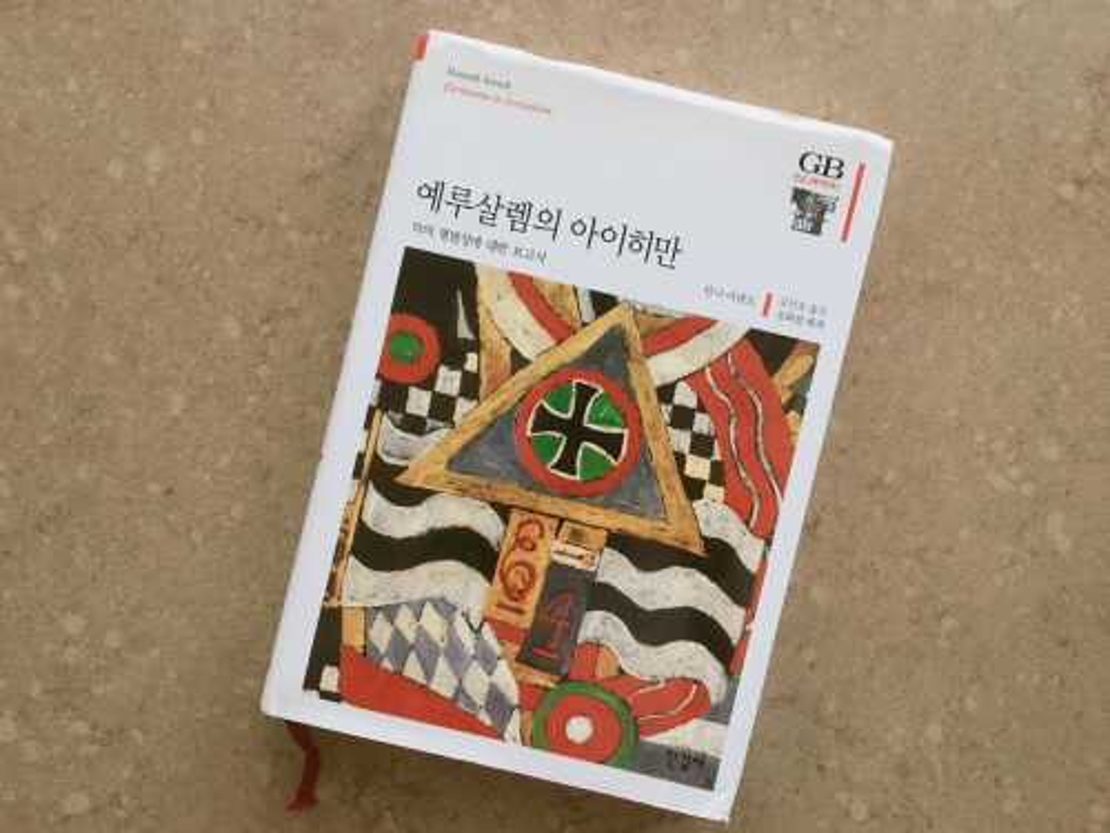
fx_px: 930
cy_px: 416
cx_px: 555
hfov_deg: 61.7
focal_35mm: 29
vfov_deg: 48.2
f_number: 2.2
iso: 80
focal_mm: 4.15
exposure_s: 1/30
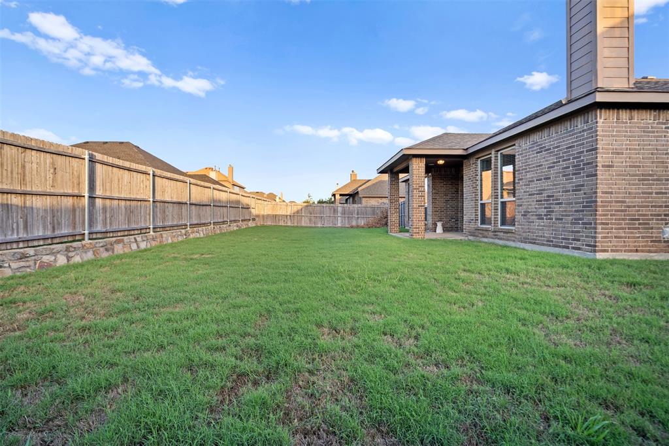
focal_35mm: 16
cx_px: 334
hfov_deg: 96.8
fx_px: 297
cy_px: 223
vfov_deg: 73.7
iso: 800
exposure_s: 1/40
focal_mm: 16
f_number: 7.1
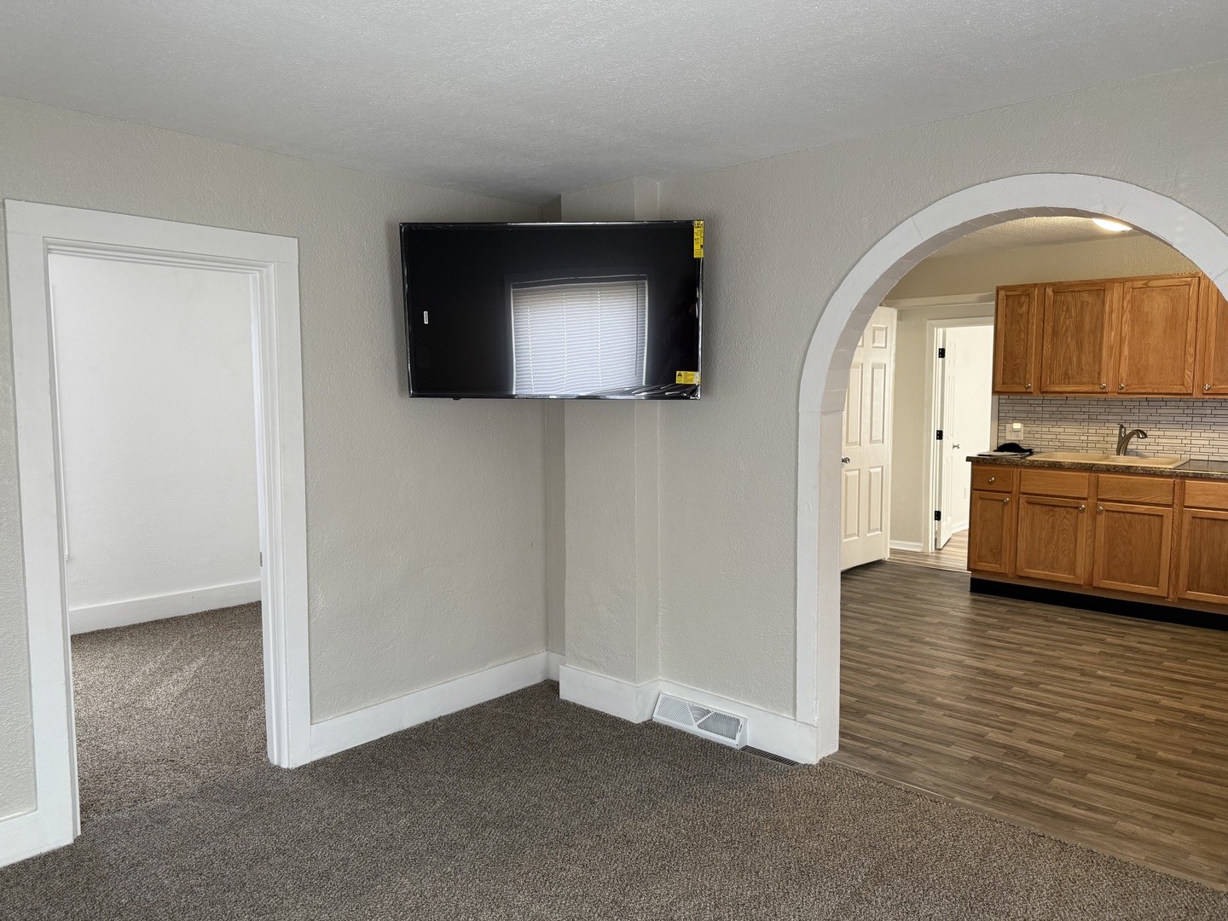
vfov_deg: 56.8
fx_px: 851
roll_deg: +0.2
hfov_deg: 71.6
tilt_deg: -7.5
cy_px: 460
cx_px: 614
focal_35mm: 24
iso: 160
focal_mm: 6.76
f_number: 1.78
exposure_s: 1/60
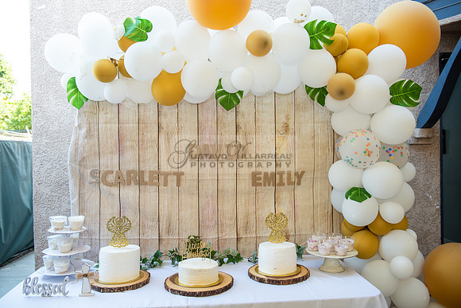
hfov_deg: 58.7
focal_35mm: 32
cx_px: 230
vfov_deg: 41.1
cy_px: 154
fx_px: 410
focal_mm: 32
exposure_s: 1/80
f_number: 4
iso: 200
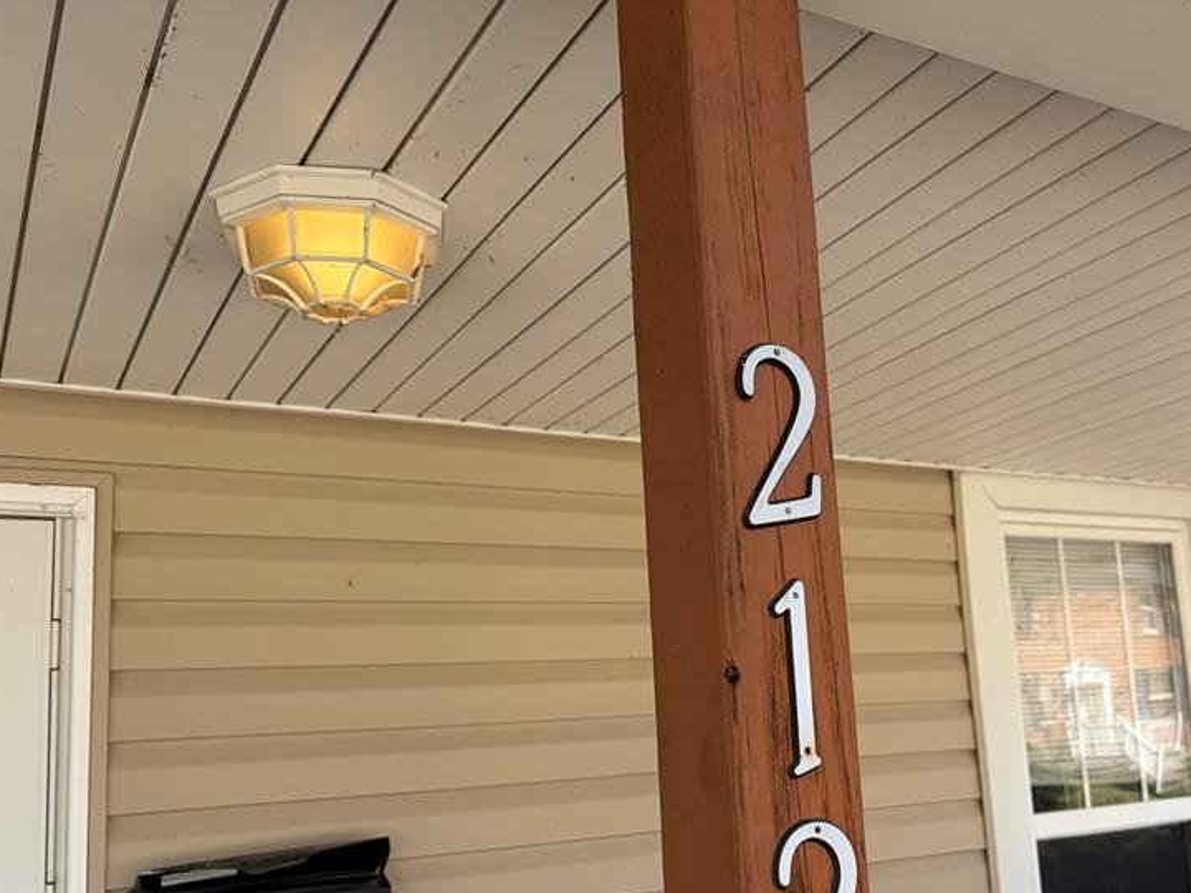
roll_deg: +5.6
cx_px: 786
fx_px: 1273
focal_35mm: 37
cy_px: 526
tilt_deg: +10.3
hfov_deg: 49.3
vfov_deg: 38.5
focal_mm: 5.96
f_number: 1.6
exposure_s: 1/1048
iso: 50
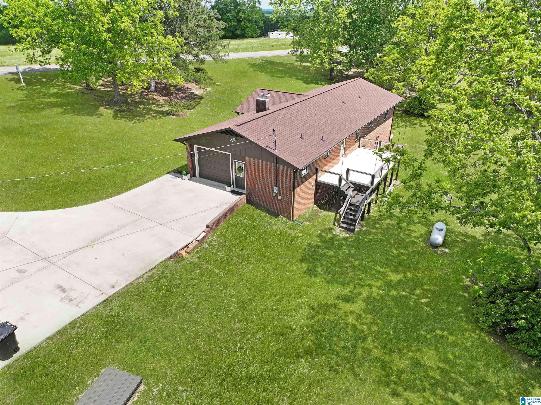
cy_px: 202
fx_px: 375
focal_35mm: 24
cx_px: 270
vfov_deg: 56.8
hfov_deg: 71.6
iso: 120
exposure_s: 1/2000
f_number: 2.8
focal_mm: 12.29
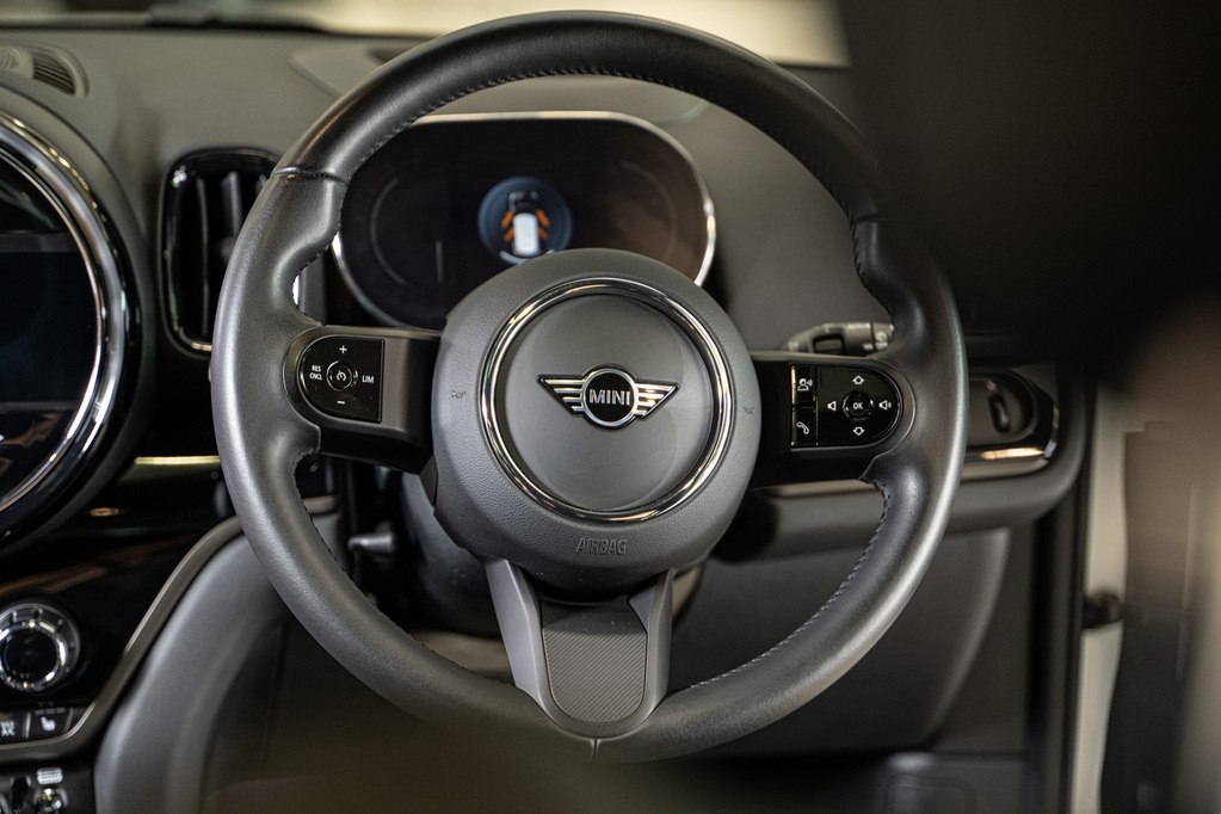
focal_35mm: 61
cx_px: 610
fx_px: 2069
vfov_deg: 22.3
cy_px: 407
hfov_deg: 32.9
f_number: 2.8
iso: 1600
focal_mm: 61
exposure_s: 1/200
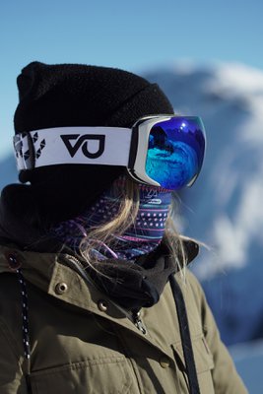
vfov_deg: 27.0
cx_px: 132
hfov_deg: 18.2
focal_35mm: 75
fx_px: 821
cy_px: 197
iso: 100
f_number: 2.2
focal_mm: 50
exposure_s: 1/1600
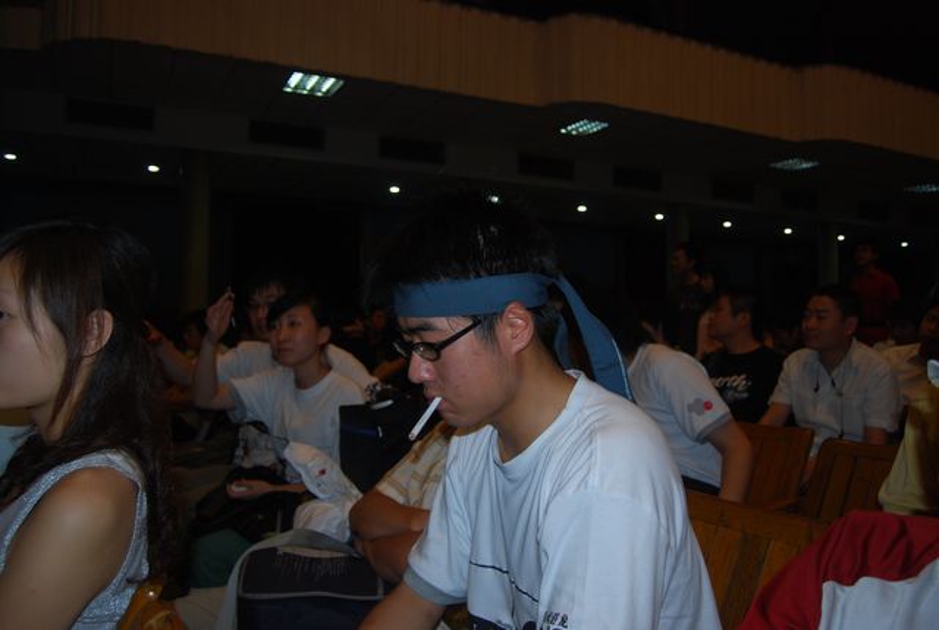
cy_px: 315
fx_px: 745
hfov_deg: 64.5
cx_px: 470
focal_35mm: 28
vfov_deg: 45.8
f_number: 3.5
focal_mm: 19
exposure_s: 1/60
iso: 200
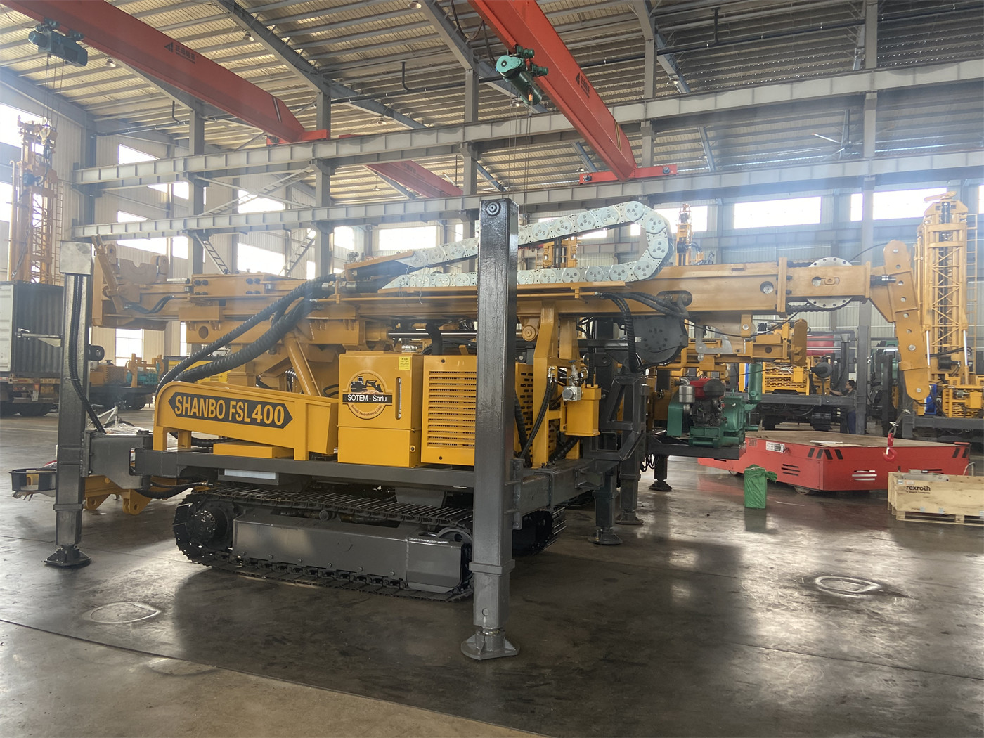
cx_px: 492
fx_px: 739
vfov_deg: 53.1
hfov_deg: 67.3
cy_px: 369
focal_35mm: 26
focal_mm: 4.25
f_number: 1.8
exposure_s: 1/121
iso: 125
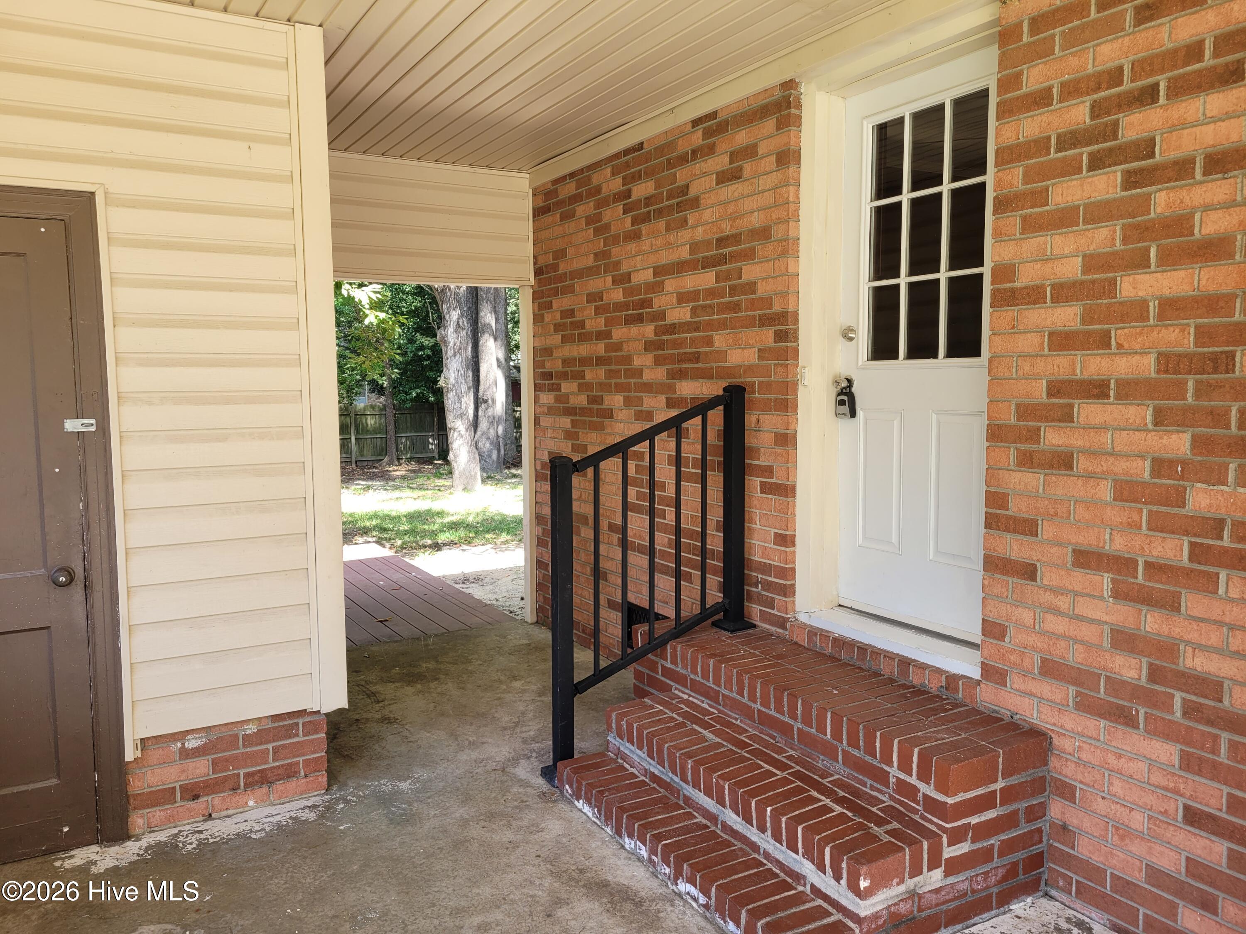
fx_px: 936
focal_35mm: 26
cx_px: 623
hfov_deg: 67.3
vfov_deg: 53.1
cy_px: 467
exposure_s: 1/140
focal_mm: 5.4
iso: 40
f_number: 1.8
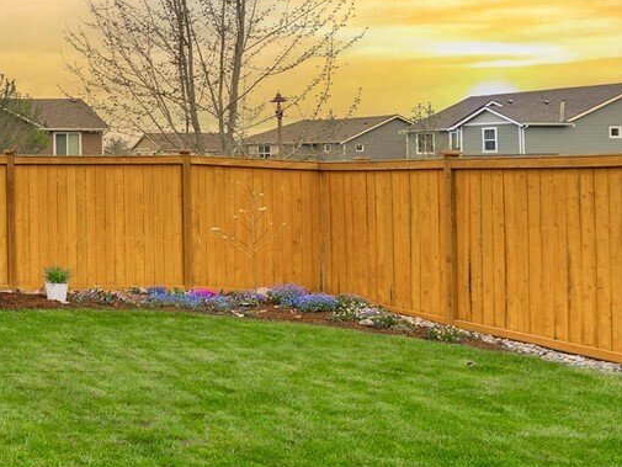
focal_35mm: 42
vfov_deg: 34.4
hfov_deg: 31.9
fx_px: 755
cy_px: 240
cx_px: -220
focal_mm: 13
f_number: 7.1
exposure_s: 1/100
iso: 80
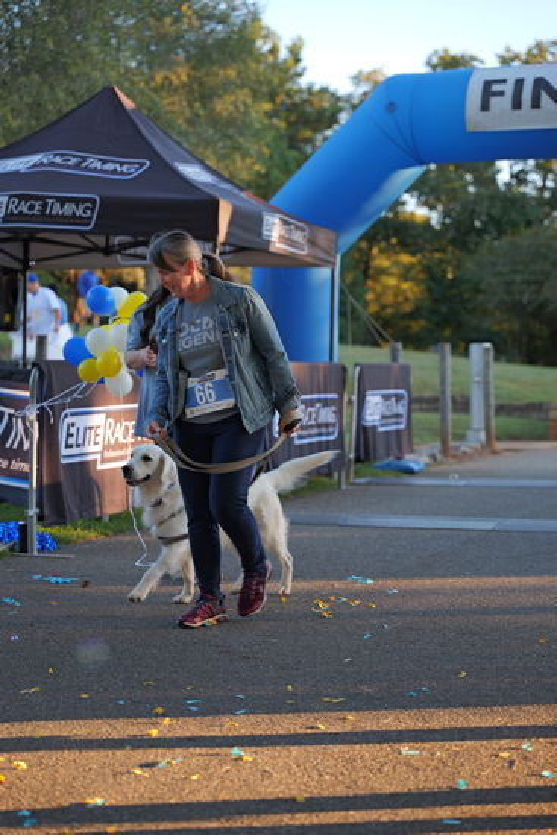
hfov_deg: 19.5
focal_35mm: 70
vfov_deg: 28.8
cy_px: 418
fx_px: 1623
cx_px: 278
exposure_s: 1/125
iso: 100
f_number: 2.8
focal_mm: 70
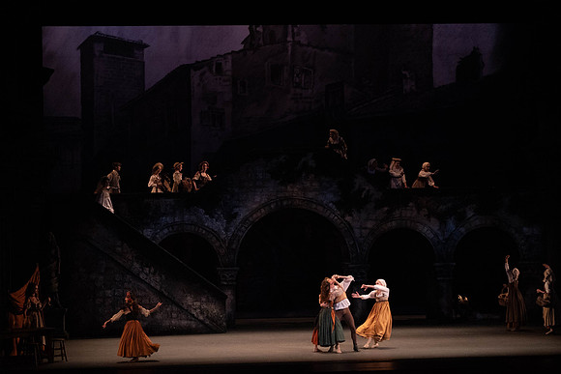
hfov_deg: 20.4
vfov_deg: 13.7
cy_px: 187
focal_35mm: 100
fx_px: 1559
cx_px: 280
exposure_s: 1/250
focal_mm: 100
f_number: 4.5
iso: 8000
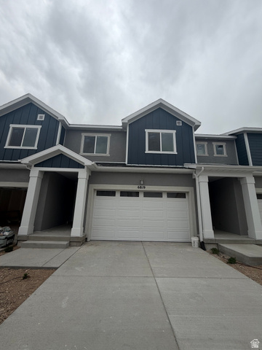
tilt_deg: +13.6
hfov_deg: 85.7
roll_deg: -1.4
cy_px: 175
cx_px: 131
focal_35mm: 14
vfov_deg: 102.1
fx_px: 141
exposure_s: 1/686
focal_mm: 2.22
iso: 40
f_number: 2.2
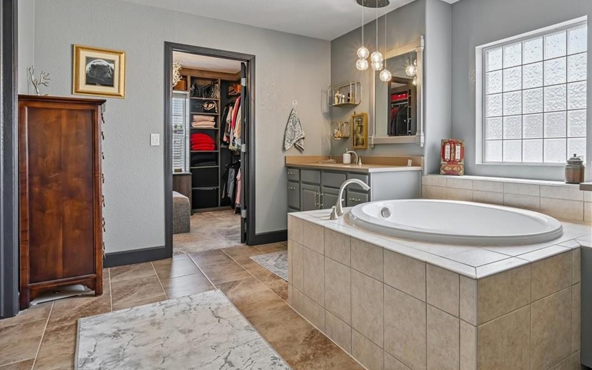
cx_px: 430
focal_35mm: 24
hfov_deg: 70.7
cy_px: 146
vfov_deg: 50.7
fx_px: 387
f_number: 10
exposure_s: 1/15
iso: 160
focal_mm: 14
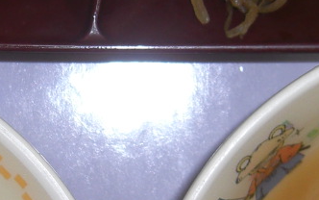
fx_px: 1688
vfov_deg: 6.8
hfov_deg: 10.8
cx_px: 77
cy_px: 119
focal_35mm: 194
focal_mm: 7.9
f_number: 2.8
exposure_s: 1/60
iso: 80
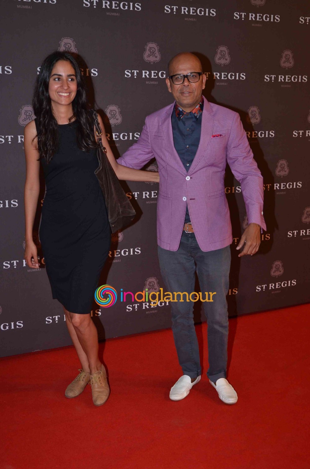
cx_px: 155
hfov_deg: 29.7
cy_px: 234
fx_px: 584
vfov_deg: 43.7
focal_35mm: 45
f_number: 5.6
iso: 640
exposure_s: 1/125
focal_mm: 30
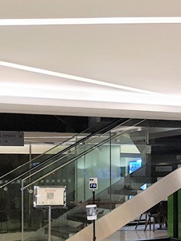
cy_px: 152
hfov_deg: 15.0
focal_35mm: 86
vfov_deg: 22.7
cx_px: 326
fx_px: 599
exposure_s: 1/120
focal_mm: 4.32
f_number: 1.7
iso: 320
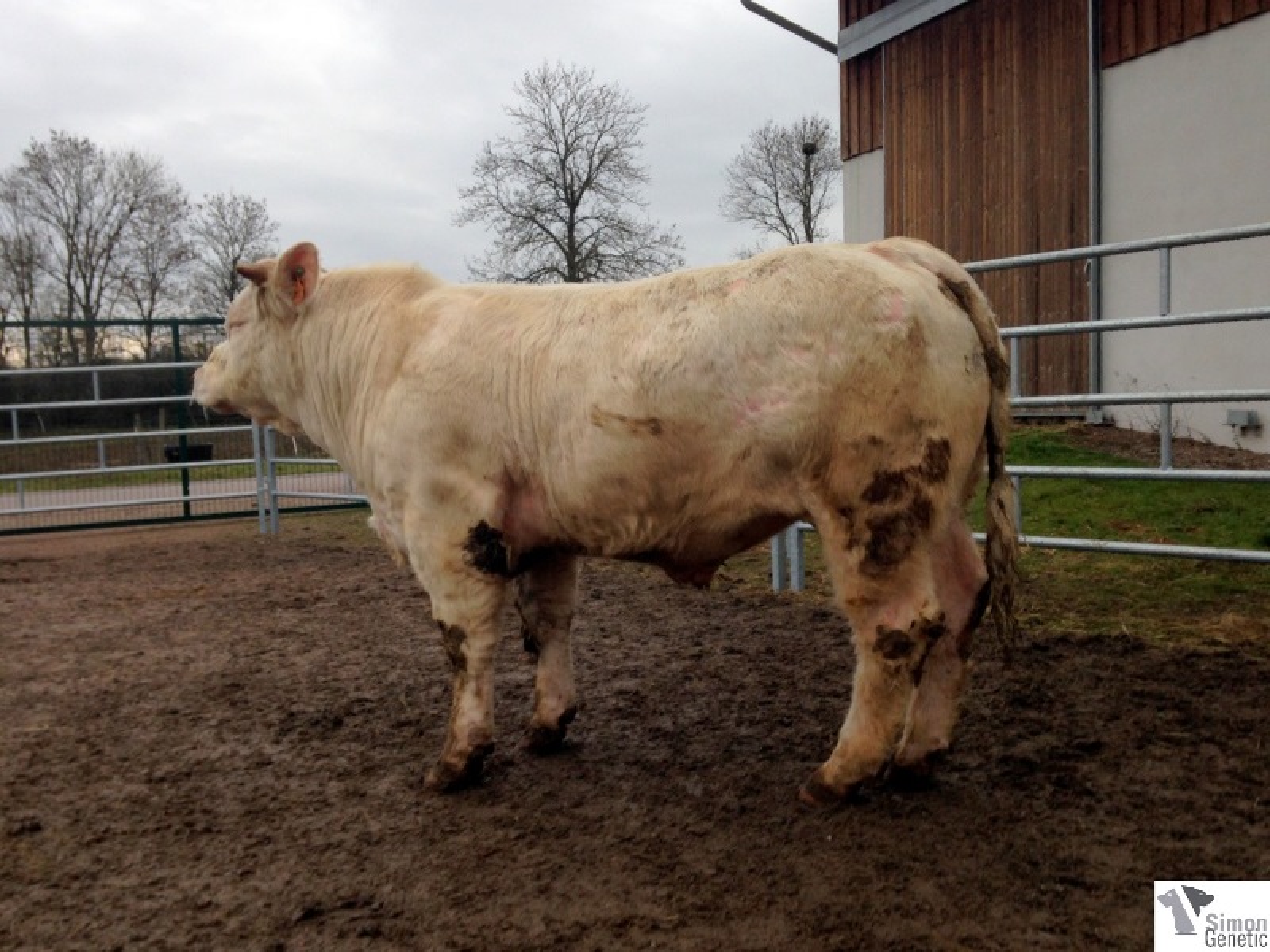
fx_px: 1211
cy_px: 476
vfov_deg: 42.9
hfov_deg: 55.4
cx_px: 635
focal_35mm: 33
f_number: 2.4
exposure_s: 1/135
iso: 50
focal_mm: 4.12
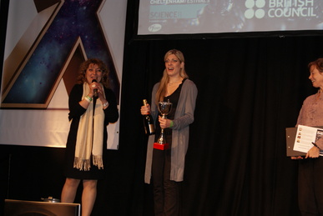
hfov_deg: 29.8
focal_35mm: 68
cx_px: 162
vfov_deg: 20.2
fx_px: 606
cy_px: 108
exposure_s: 1/80
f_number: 5.6
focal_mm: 45
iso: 400
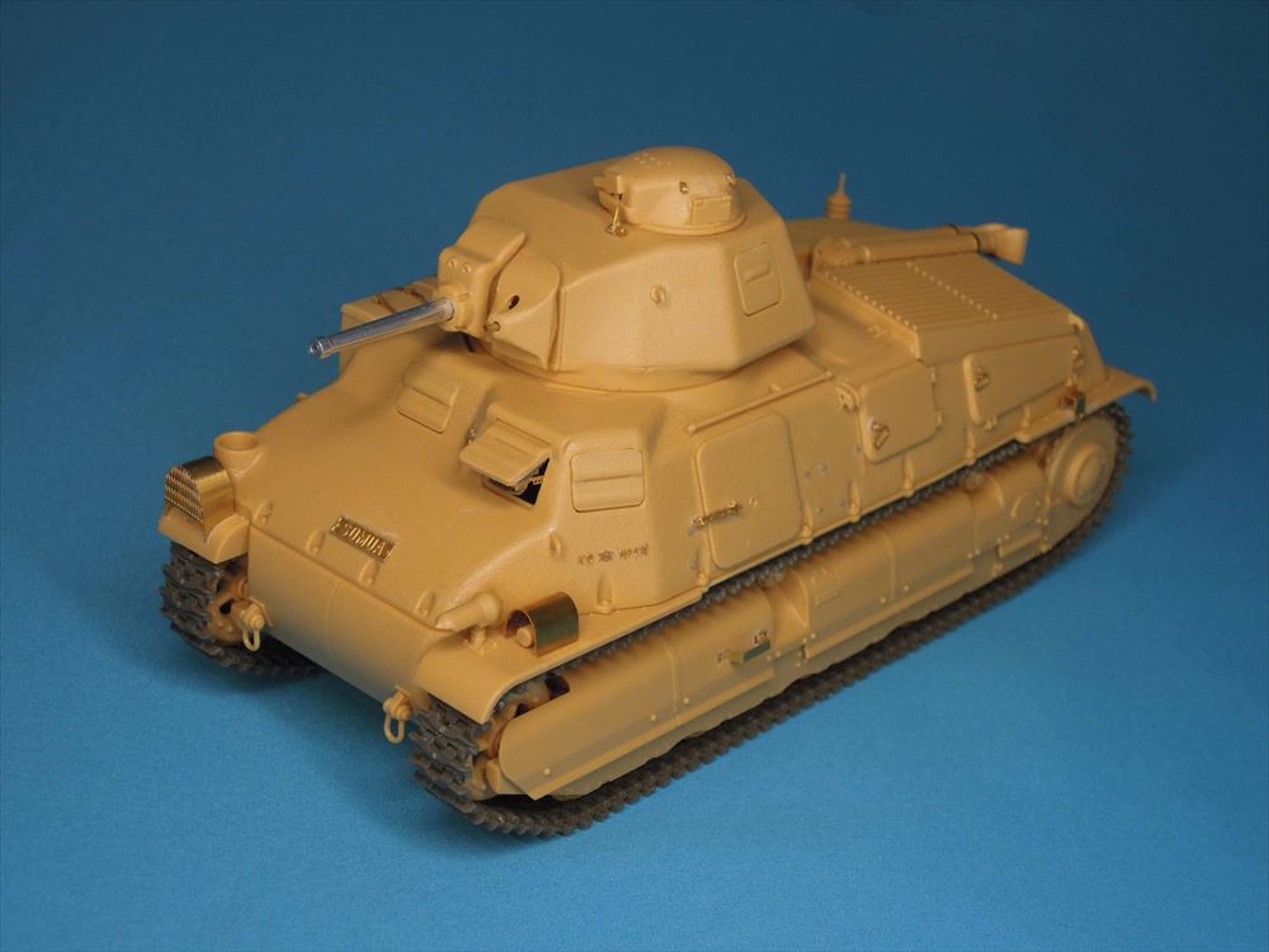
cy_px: 476
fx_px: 2566
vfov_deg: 21.0
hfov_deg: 27.8
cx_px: 634
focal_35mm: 70
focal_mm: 12.5
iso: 360
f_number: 4
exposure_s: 1/250
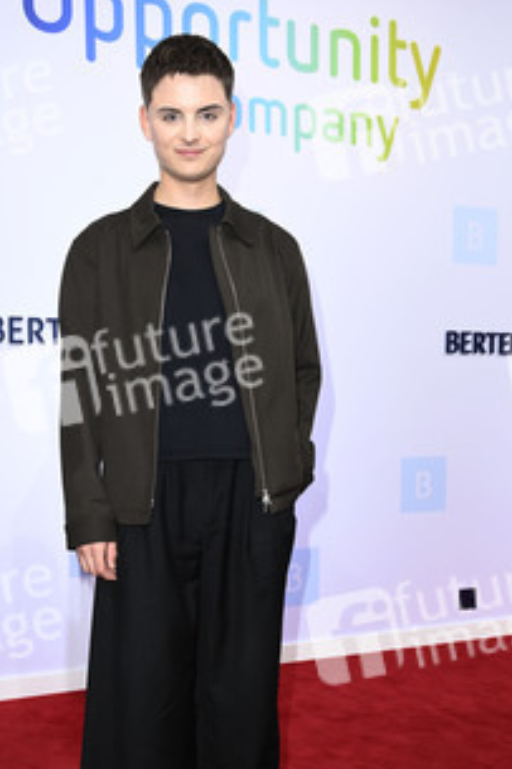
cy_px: 499
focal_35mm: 42
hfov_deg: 31.8
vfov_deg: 45.9
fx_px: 897
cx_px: 207
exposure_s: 1/250
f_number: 6.3
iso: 400
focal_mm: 32
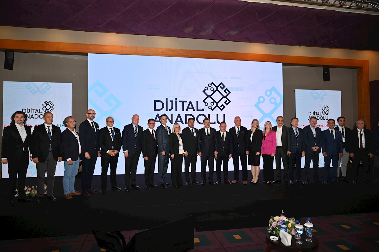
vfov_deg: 53.1
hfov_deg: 73.8
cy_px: 126
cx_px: 190
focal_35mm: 24
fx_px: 253
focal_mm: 24
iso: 250
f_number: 4
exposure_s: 1/60
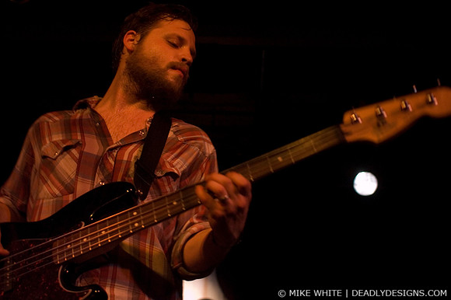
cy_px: 150
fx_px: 657
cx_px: 226
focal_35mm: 52
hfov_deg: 37.9
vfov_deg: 25.7
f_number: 2.8
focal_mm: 35
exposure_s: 1/60
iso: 1600
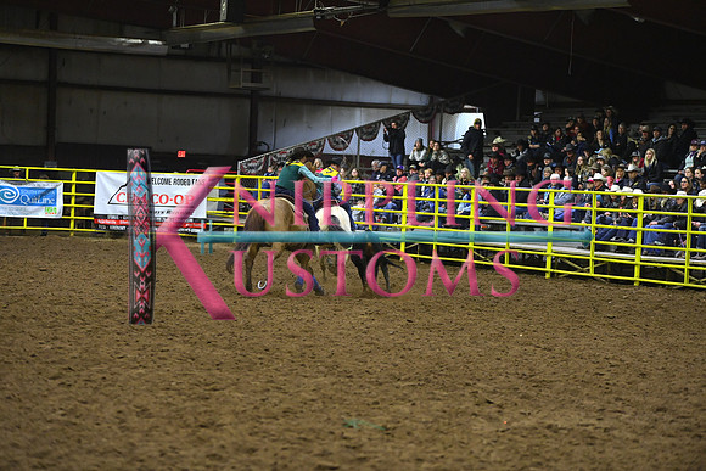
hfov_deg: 16.8
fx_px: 2393
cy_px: 236
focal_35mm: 122
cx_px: 353
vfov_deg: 11.2
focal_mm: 122
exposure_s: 1/400
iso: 6400
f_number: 2.8
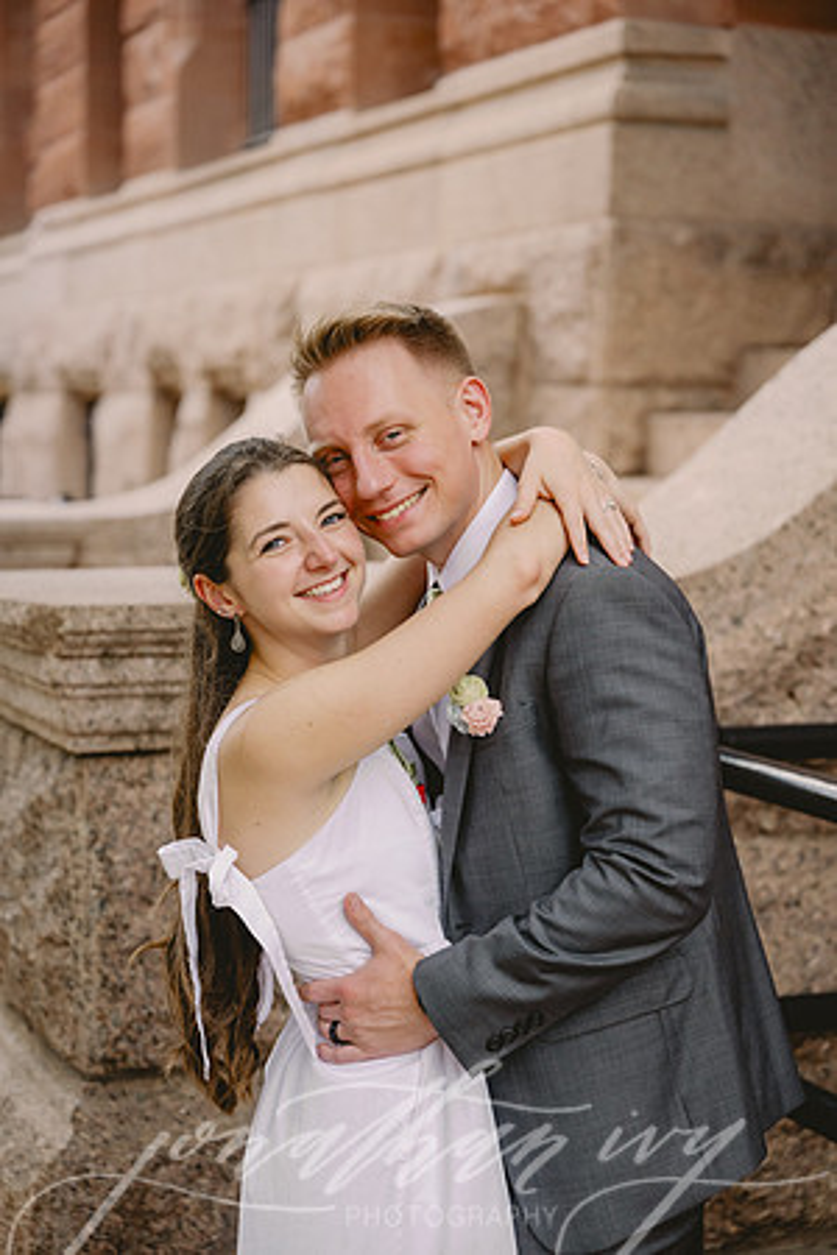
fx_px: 2441
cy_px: 628
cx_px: 418
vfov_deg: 28.8
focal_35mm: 70
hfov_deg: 19.5
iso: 1000
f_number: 3.2
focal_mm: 70
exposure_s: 1/1600
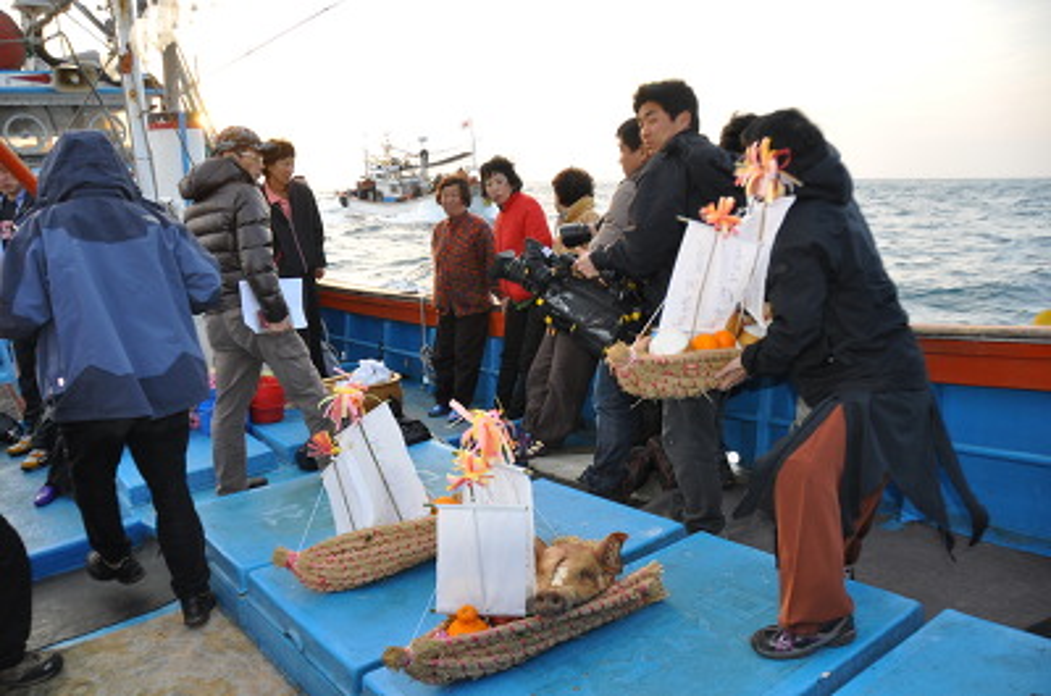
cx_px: 526
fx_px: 787
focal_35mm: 27
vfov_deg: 47.7
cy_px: 348
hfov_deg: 67.5
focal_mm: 18
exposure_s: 1/200
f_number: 4
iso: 400
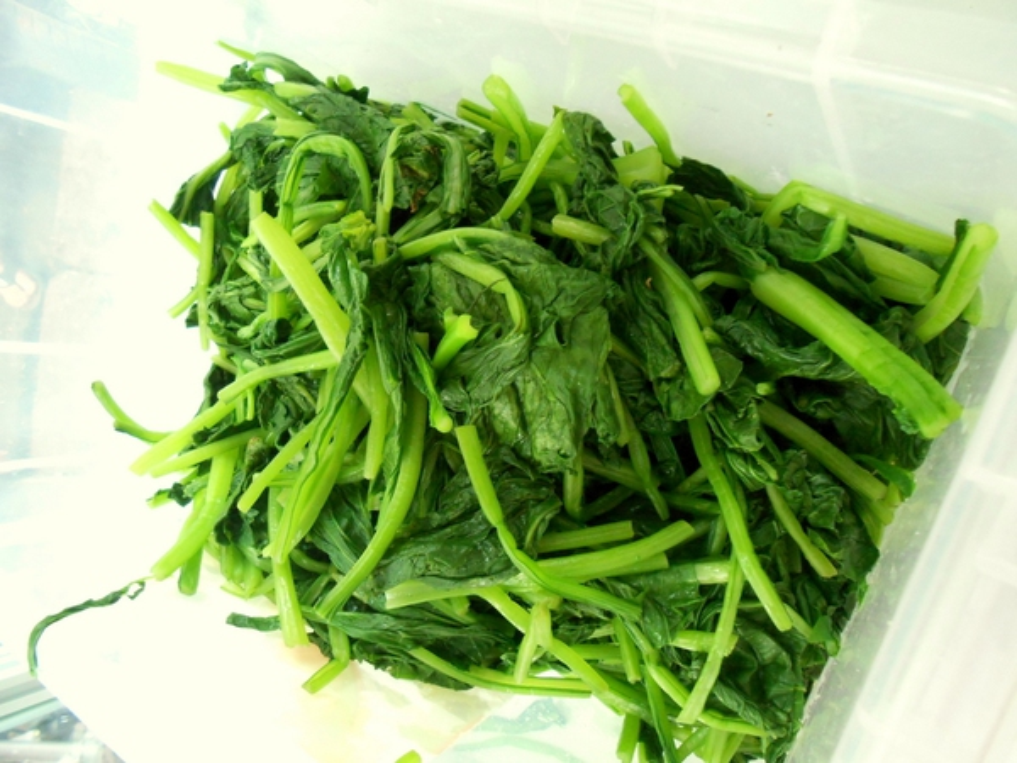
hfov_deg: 67.3
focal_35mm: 26
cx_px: 508
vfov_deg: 53.1
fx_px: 764
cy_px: 382
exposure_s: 1/15
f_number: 3.5
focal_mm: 4.6
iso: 400
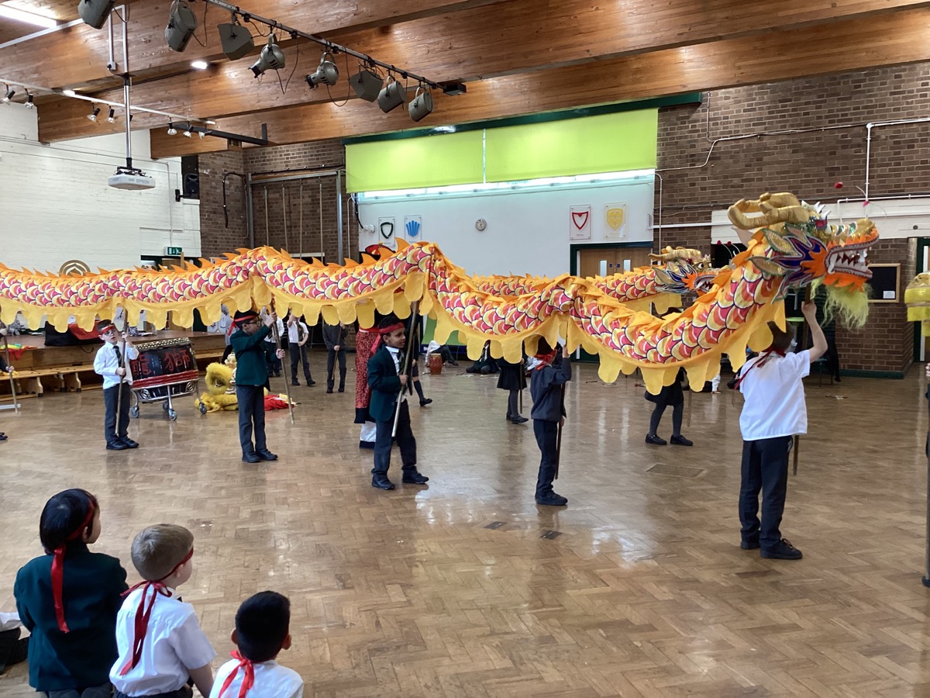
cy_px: 349
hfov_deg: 58.4
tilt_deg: -5.6
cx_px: 465
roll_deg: +1.0
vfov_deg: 45.4
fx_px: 833
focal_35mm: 31
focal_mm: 3.3
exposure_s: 1/50
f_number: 2.4
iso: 125
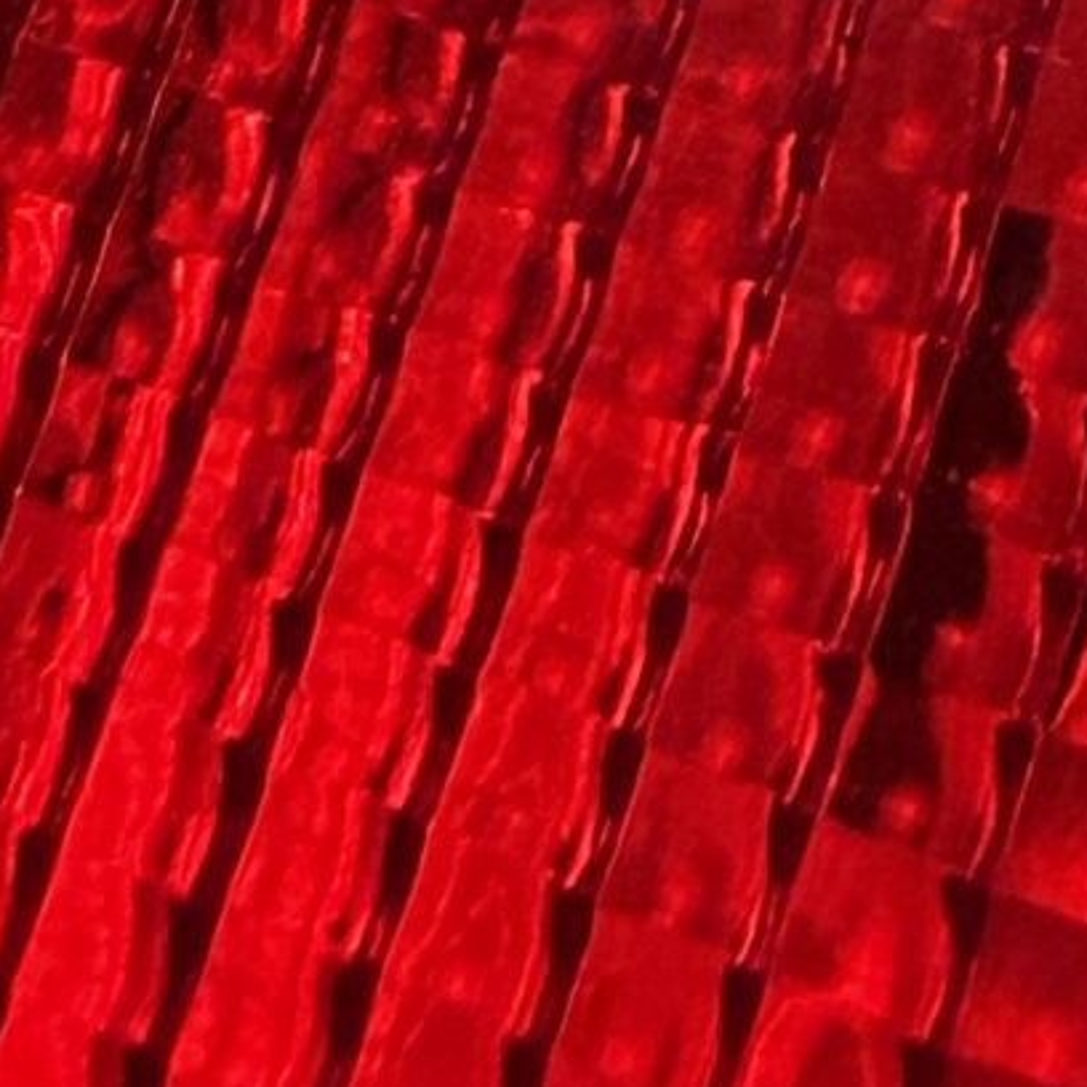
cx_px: 2470
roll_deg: -8.1
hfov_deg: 11.3
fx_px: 4725
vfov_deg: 11.5
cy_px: -1242
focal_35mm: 133
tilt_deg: +4.8
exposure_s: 1/100
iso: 160
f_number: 2.2
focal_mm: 2.22
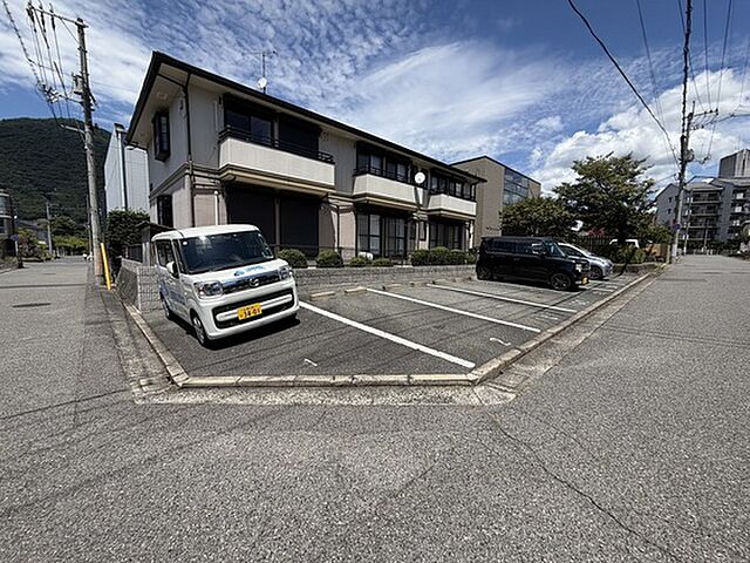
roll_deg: -1.1
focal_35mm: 14
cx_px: 375
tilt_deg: -4.4
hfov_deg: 102.1
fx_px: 303
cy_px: 282
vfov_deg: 85.7
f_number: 2.2
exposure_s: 1/1068
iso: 20
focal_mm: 2.22
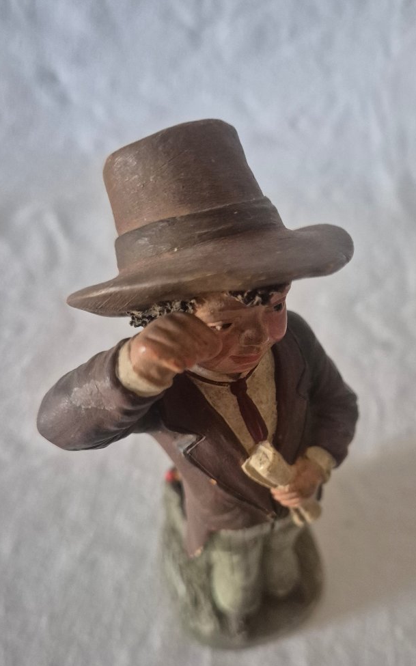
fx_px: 544
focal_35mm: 30
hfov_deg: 41.4
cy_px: 394
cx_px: 268
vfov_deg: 62.4
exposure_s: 1/100
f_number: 1.8
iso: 1250
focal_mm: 5.4
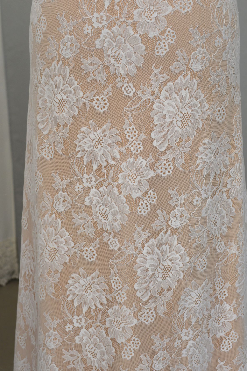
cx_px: 124
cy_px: 186
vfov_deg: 37.9
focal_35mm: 52
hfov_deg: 25.8
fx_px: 540
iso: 400
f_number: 5
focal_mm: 35
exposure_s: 1/100
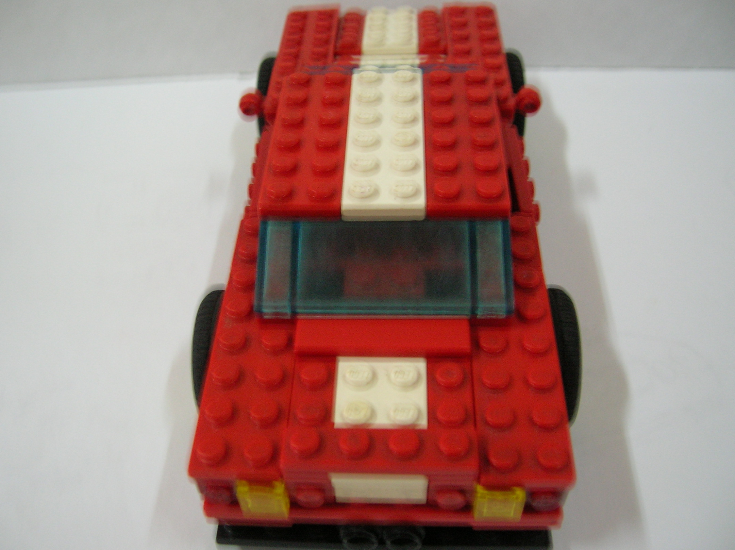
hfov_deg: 51.4
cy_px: 274
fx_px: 764
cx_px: 362
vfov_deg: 39.6
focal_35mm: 36
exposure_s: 1/5.3
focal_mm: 5.7
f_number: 2.9
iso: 100
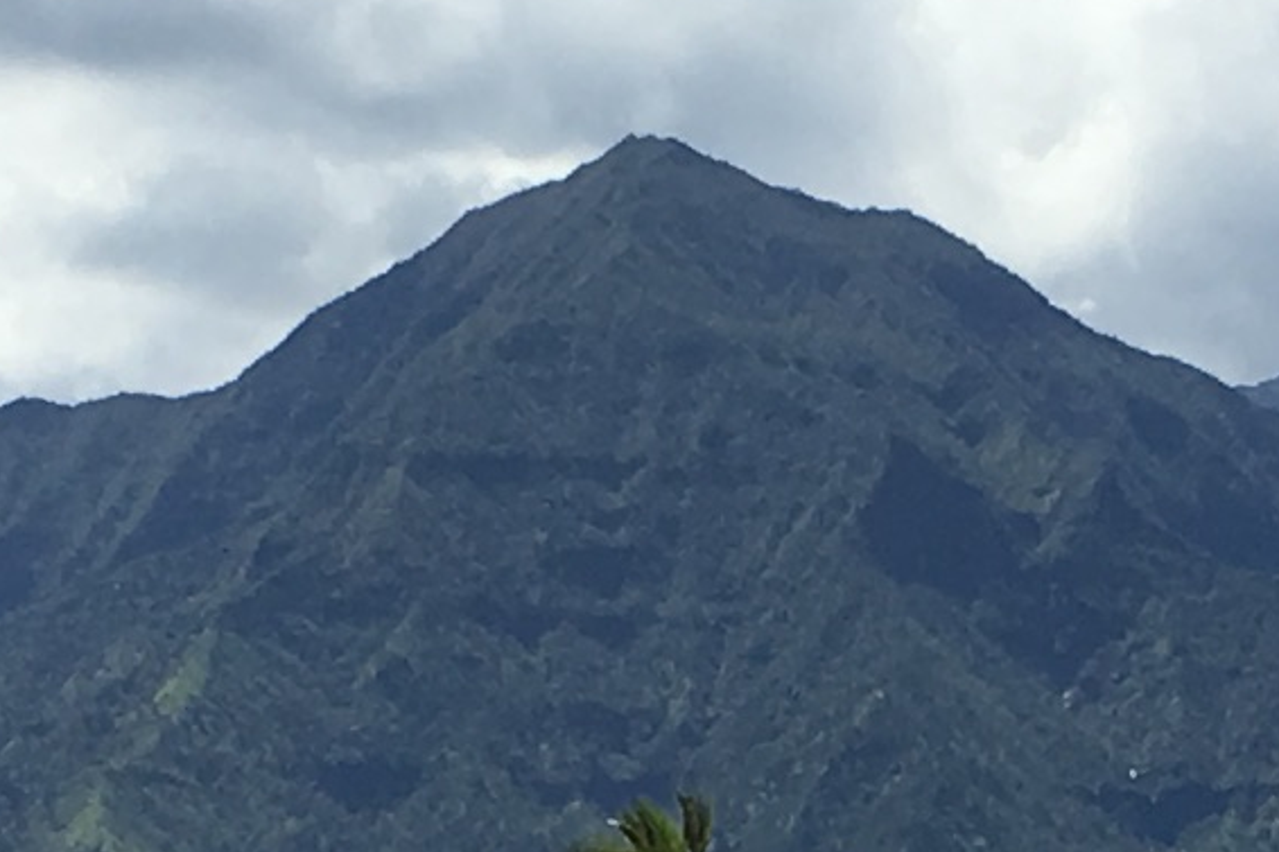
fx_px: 7636
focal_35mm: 215
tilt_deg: -2.7
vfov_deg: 6.2
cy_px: 1720
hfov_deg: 9.5
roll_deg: +1.0
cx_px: 1073
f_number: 2.2
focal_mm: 4.15
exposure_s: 1/2262
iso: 25
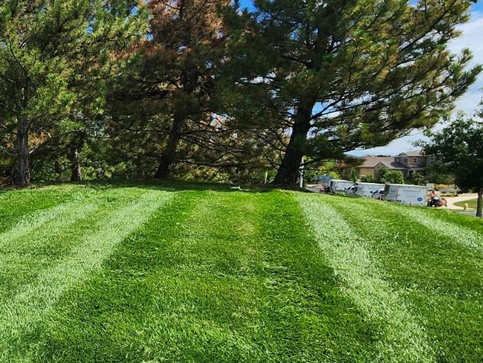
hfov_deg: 39.6
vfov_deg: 44.2
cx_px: -104
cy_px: 193
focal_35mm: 32
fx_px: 447
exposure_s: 1/2010
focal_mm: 2.2
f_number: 2.2
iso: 50
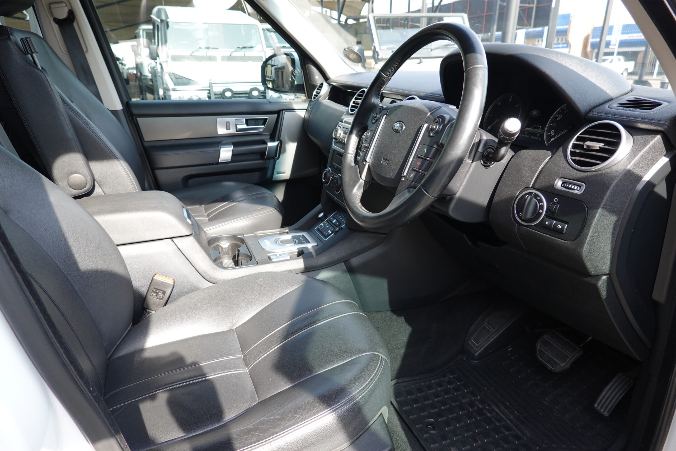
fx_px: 451
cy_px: 226
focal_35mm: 24
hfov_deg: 73.7
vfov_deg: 53.1
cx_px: 338
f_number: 2.8
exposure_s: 1/250
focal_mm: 9
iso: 250
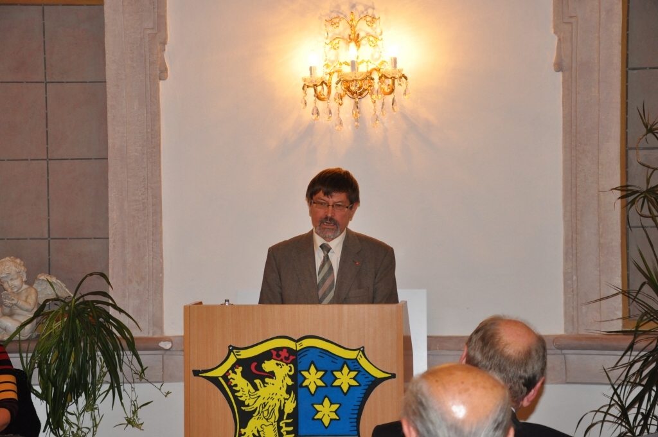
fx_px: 1424
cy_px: 218
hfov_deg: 26.0
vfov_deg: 17.4
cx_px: 329
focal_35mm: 78
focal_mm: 52
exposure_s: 1/60
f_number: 5
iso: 800
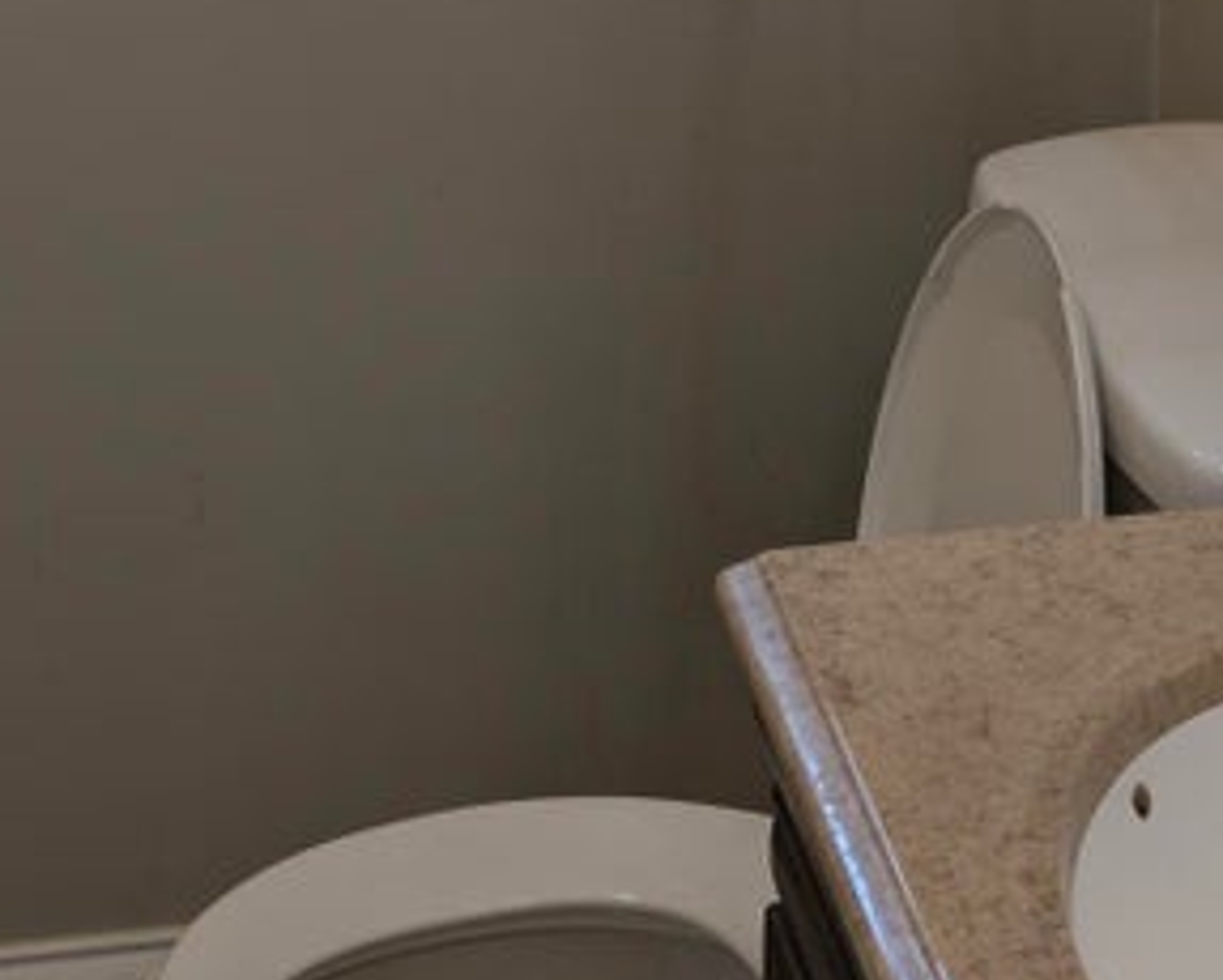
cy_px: -882
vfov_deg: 12.5
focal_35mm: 111
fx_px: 4020
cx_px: 784
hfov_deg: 17.3
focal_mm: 6.9
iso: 33
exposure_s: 1/120
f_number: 1.68
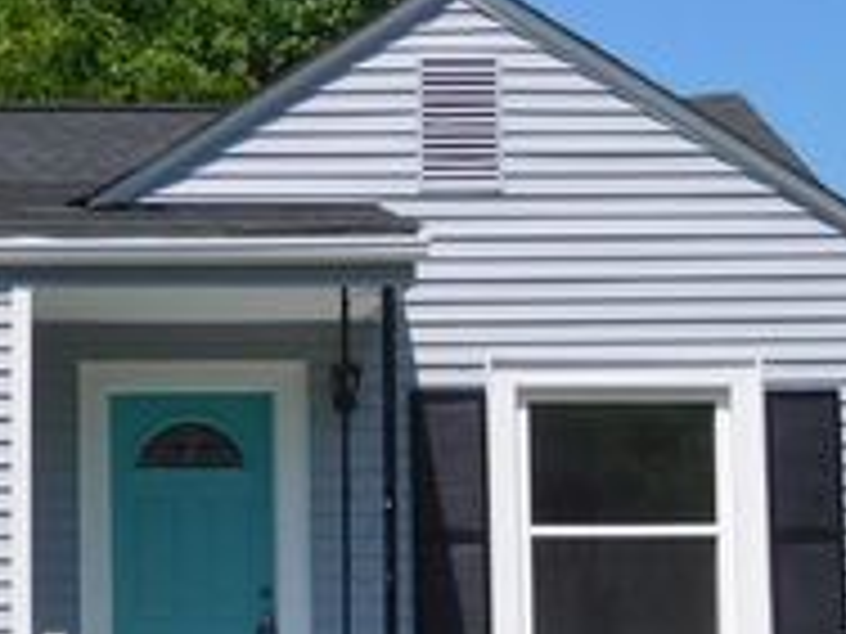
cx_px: 72
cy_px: 596
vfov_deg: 12.2
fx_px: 2933
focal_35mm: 120
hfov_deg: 16.2
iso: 125
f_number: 8
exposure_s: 1/500
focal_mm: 8
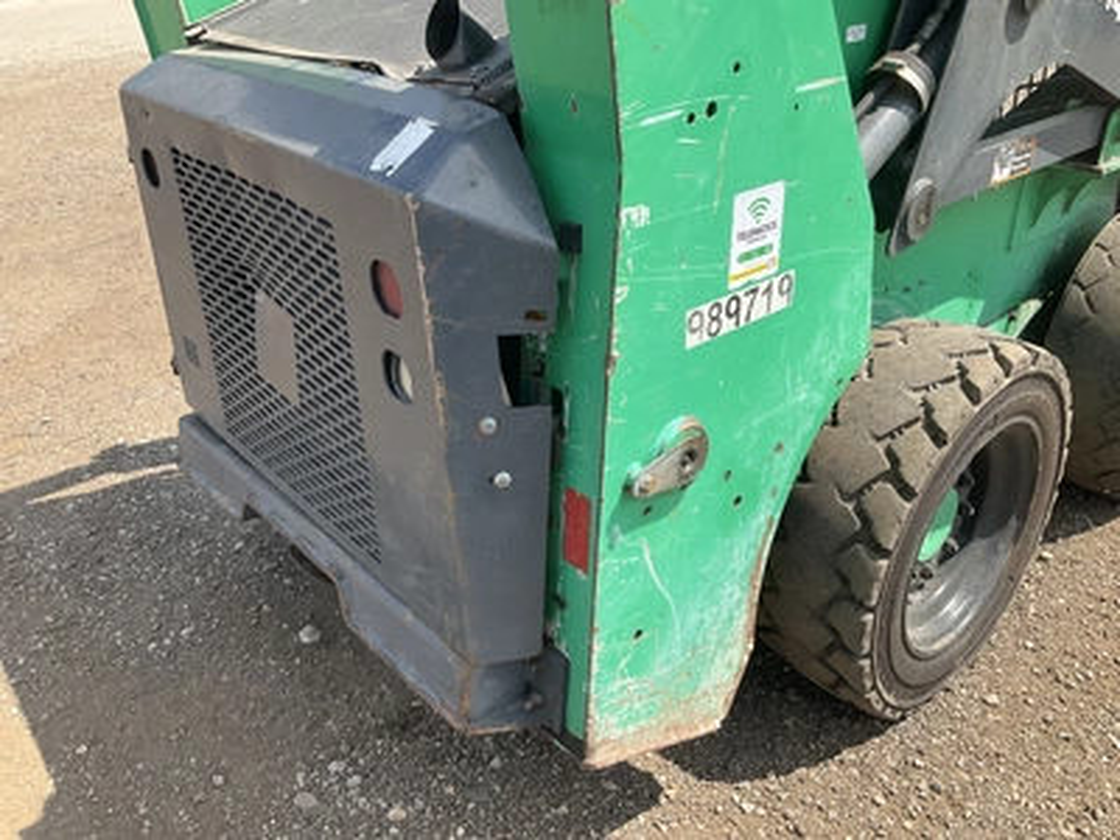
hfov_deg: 61.7
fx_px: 938
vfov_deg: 48.2
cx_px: 560
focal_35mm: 29
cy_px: 420
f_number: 1.8
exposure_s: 1/978
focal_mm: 3
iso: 25
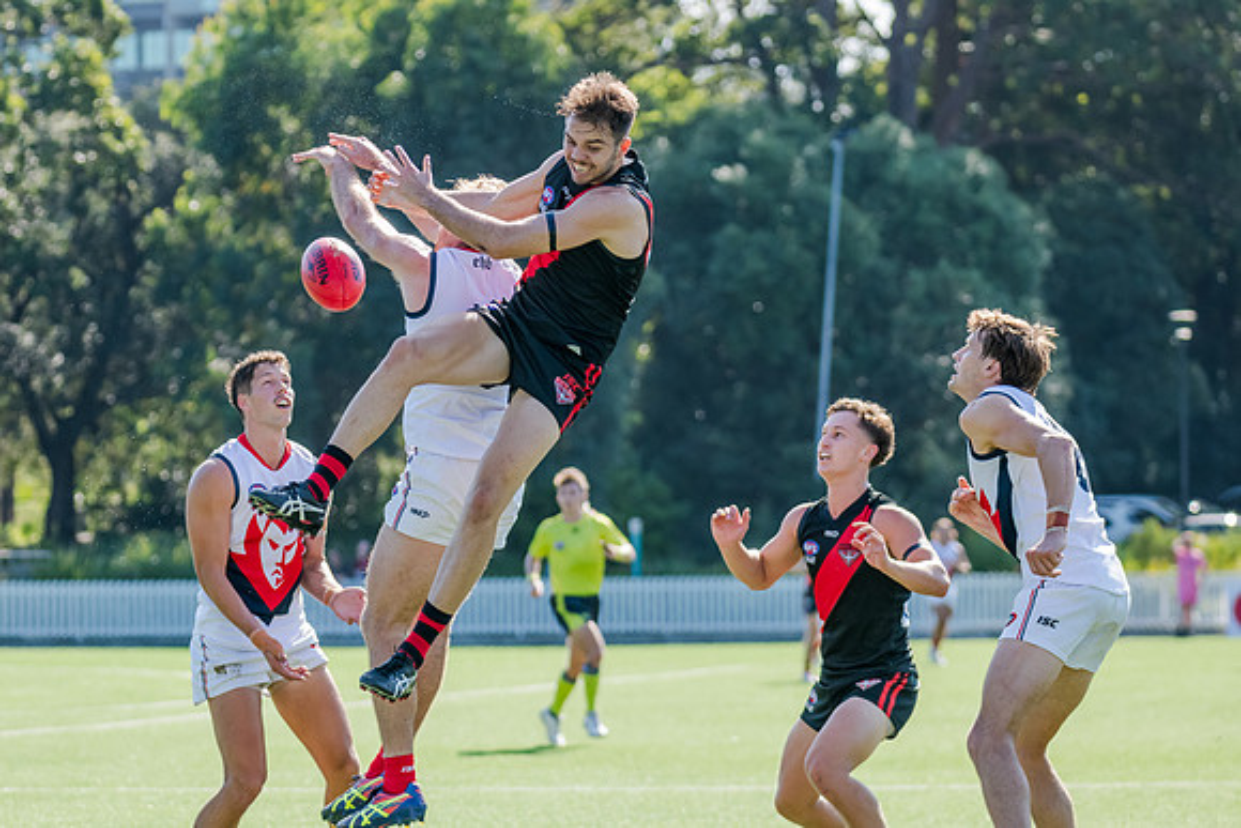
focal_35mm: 201
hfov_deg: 10.2
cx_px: 509
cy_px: 339
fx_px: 6931
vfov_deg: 6.8
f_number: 5
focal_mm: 170
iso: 800
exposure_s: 1/1600
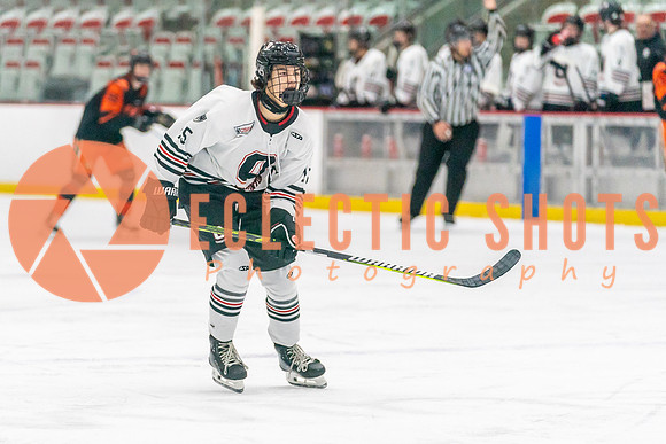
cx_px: 246
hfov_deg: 8.3
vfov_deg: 5.5
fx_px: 4612
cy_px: 254
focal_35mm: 249
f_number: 2.8
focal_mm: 164
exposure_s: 1/1250
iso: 3200
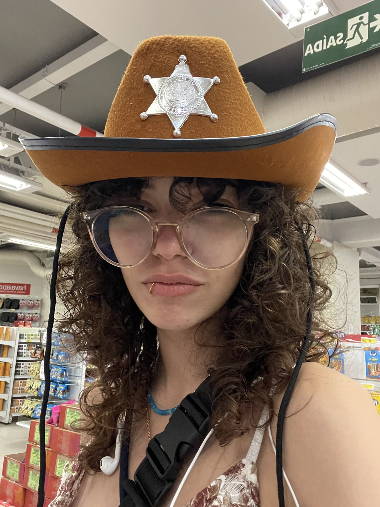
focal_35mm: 30
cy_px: 254
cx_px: 190
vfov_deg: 60.0
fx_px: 439
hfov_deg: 46.8
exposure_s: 1/60
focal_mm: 2.71
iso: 250
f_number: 2.2
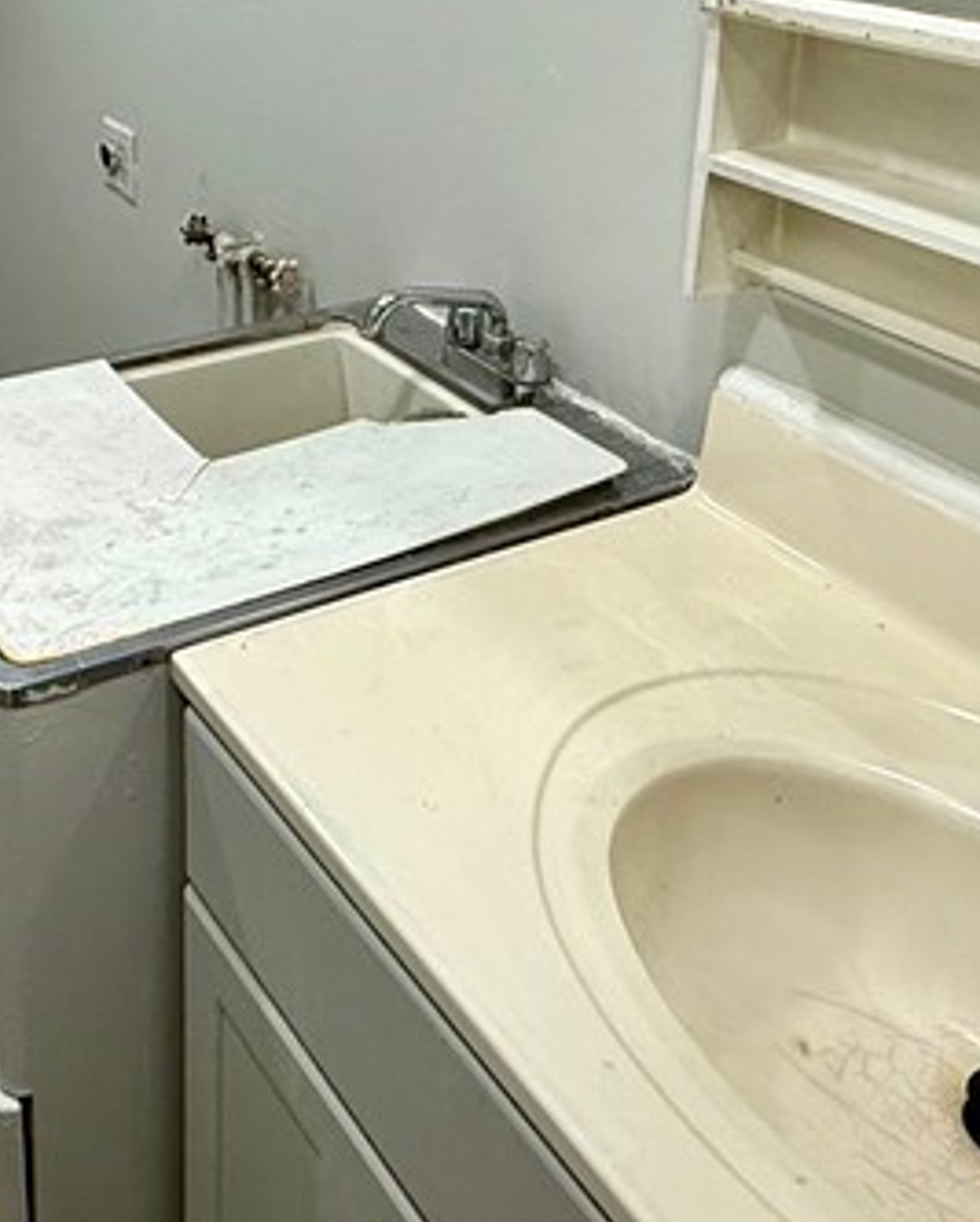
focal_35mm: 42
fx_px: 1521
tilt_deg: -16.5
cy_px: 132
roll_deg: +1.0
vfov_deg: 40.6
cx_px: 121
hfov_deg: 34.0
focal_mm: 2.22
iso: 160
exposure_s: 1/120
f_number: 2.2
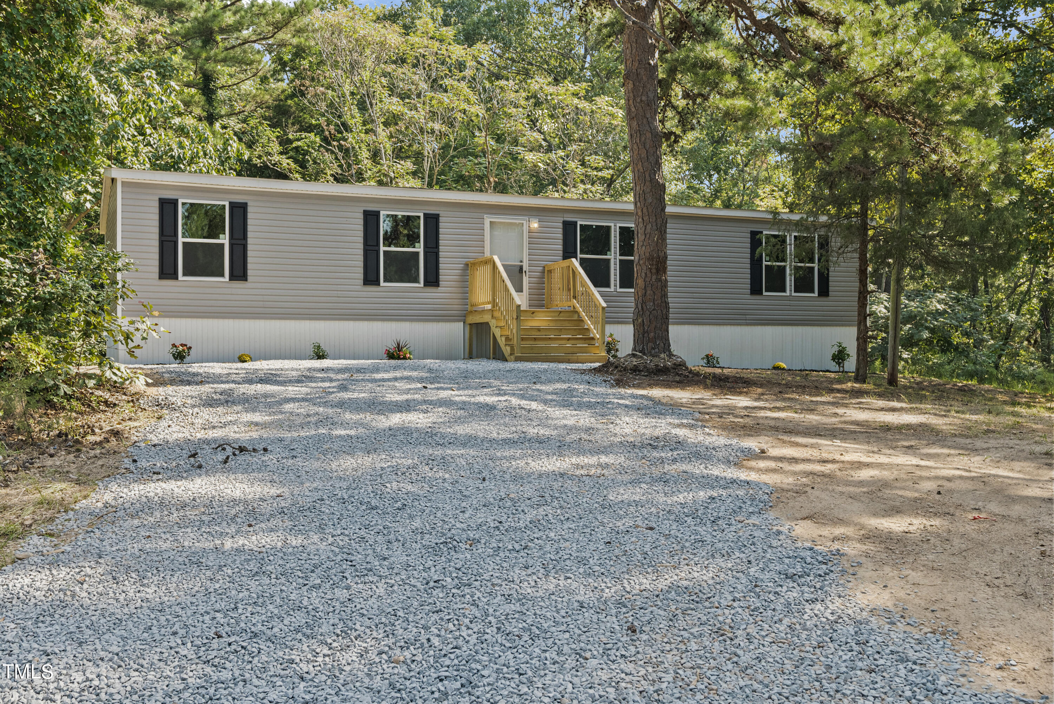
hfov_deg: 54.4
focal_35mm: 35
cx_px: 527
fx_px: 1025
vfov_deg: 37.9
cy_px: 352
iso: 1250
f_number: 7.1
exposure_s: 1/60
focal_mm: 35
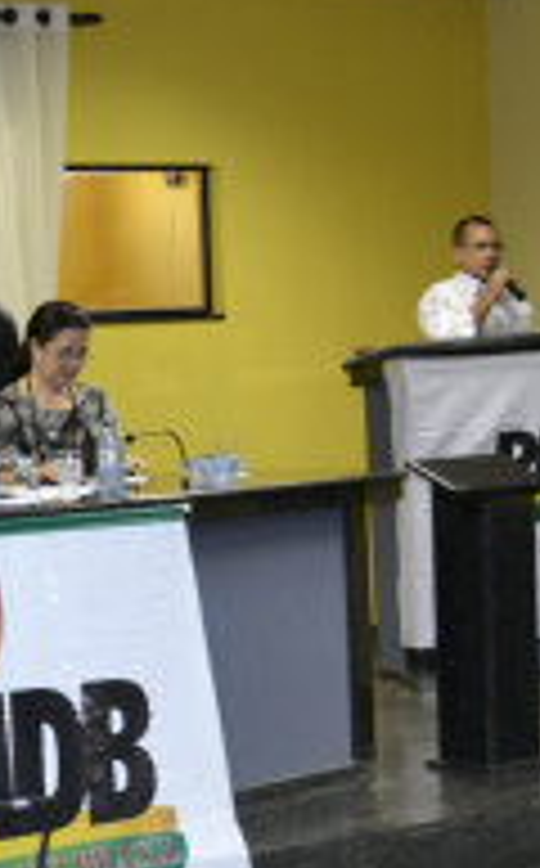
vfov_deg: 17.6
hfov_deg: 10.6
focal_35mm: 119
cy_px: 438
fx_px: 2813
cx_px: -256
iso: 2500
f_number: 4.5
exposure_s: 1/60
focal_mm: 30
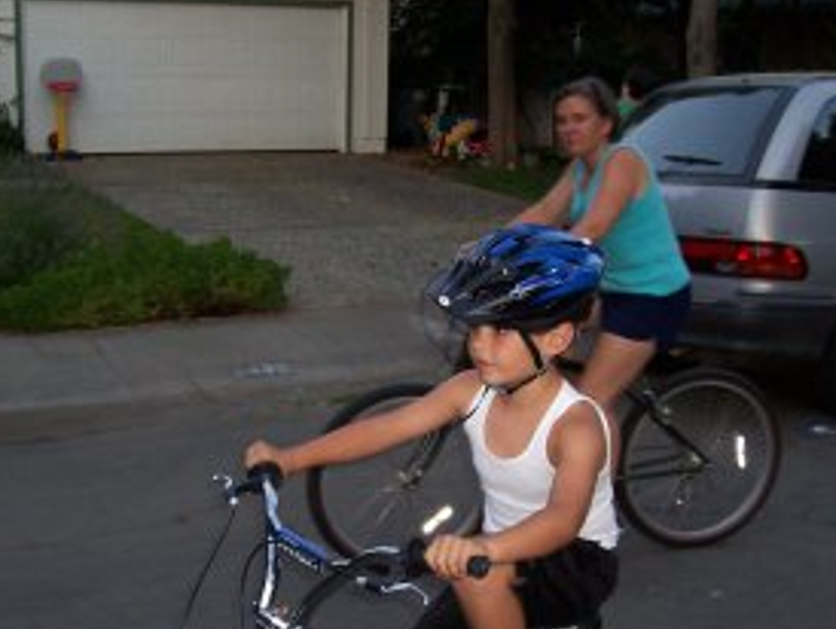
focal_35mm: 54
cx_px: 449
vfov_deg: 26.9
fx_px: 1305
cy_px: 424
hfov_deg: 35.5
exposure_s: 1/60
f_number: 2.8
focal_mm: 5.6
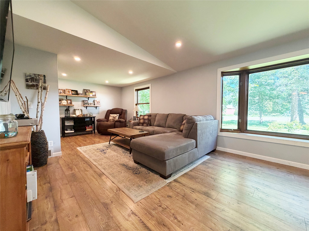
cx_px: 154
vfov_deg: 85.7
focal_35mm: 14
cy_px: 116
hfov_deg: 102.1
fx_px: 125
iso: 250
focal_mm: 2.22
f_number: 2.2
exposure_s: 1/60
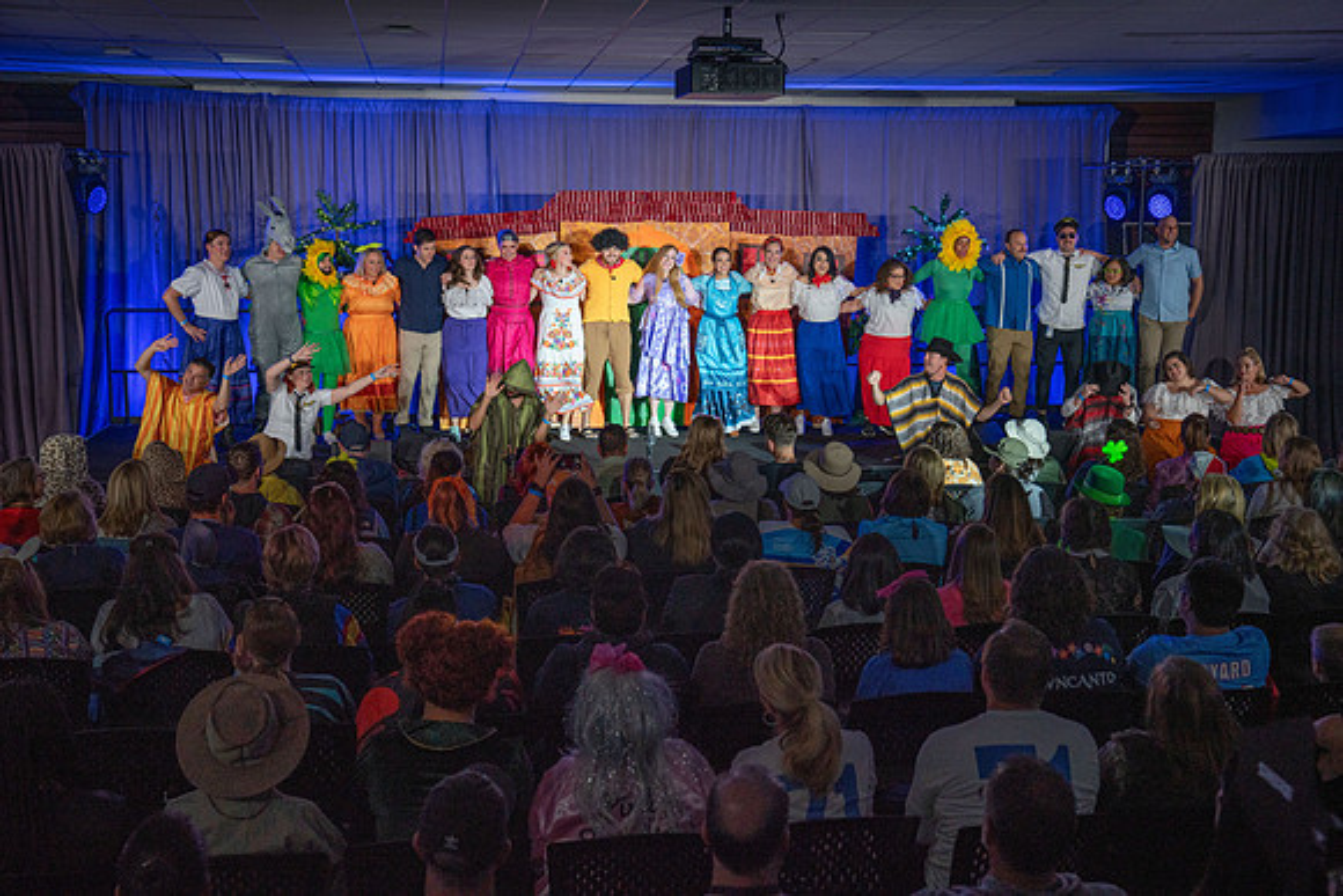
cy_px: 448
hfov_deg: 44.5
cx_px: 672
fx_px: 1642
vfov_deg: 30.5
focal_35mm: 44
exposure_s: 1/200
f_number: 4.5
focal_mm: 44
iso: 1000
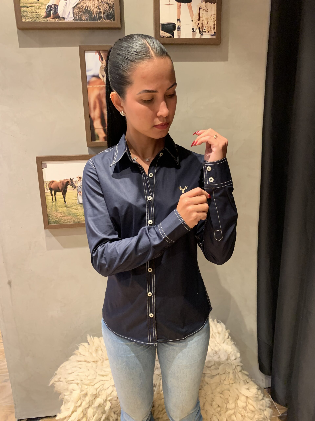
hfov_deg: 53.1
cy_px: 210
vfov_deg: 67.3
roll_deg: +2.7
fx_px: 315
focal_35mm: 26
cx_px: 158
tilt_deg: -14.2
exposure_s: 1/30
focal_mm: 4.25
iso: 320
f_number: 1.8
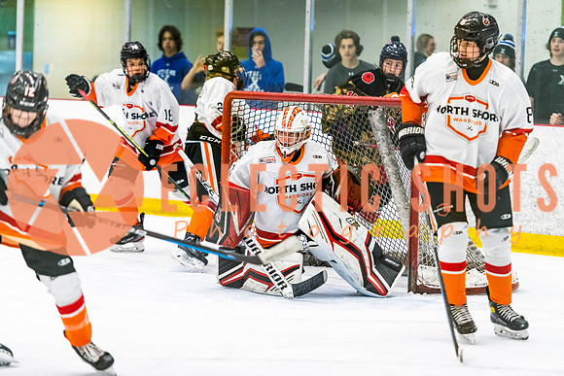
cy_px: 188
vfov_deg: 8.1
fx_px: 2660
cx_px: 297
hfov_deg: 12.1
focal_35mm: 170
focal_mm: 160
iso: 2000
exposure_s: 1/640
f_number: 2.8
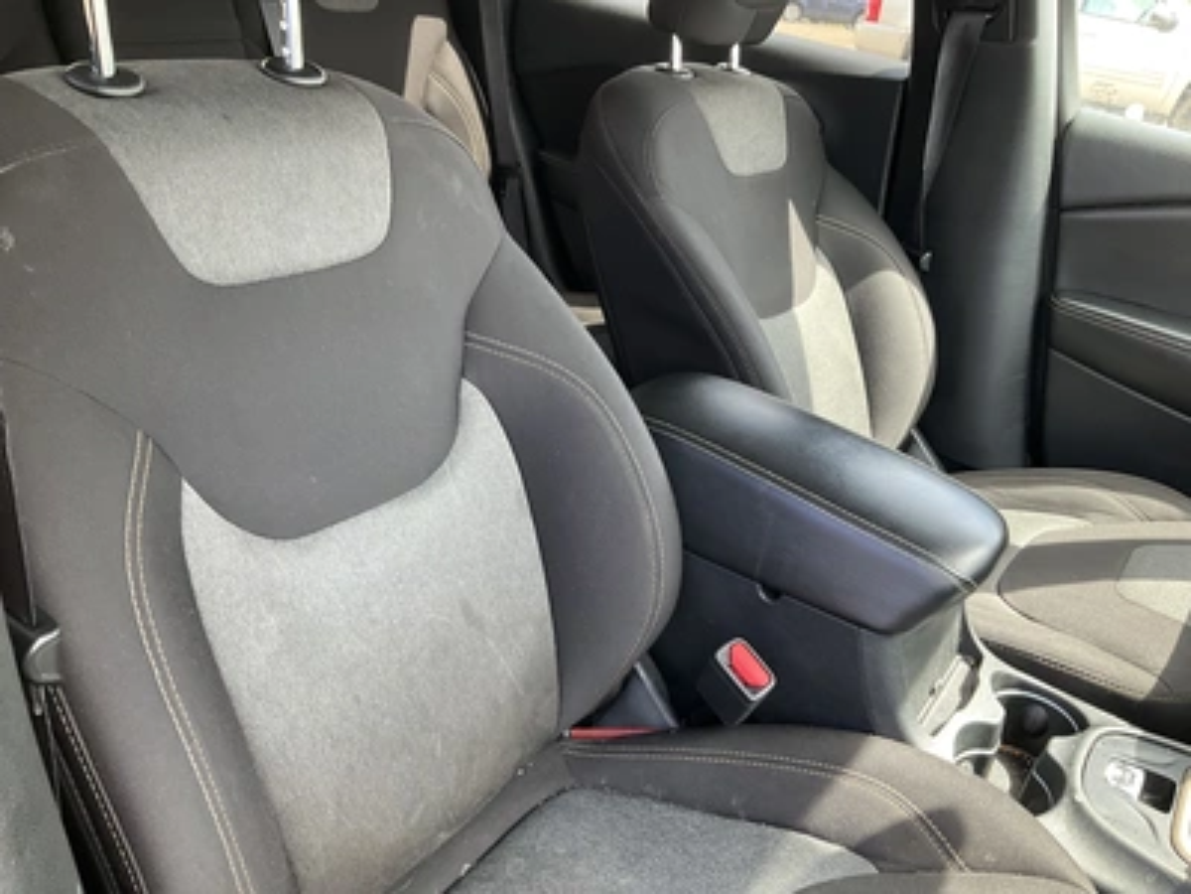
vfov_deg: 48.2
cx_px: 596
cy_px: 447
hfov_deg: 61.7
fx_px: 998
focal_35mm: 29
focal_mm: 3
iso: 64
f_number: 1.8
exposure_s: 1/122
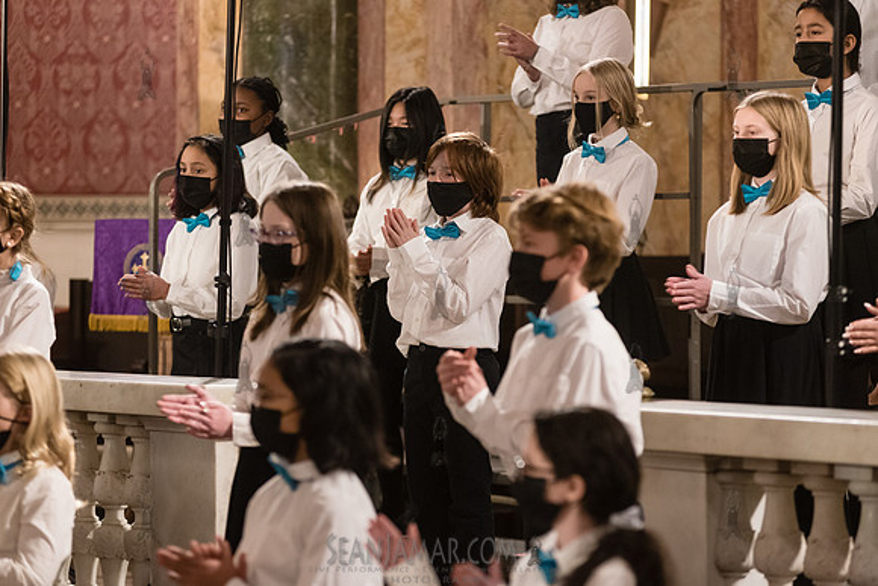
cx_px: 439
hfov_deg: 13.8
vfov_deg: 9.2
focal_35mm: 149
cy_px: 293
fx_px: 3629
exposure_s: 1/200
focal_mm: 145
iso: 4000
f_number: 4
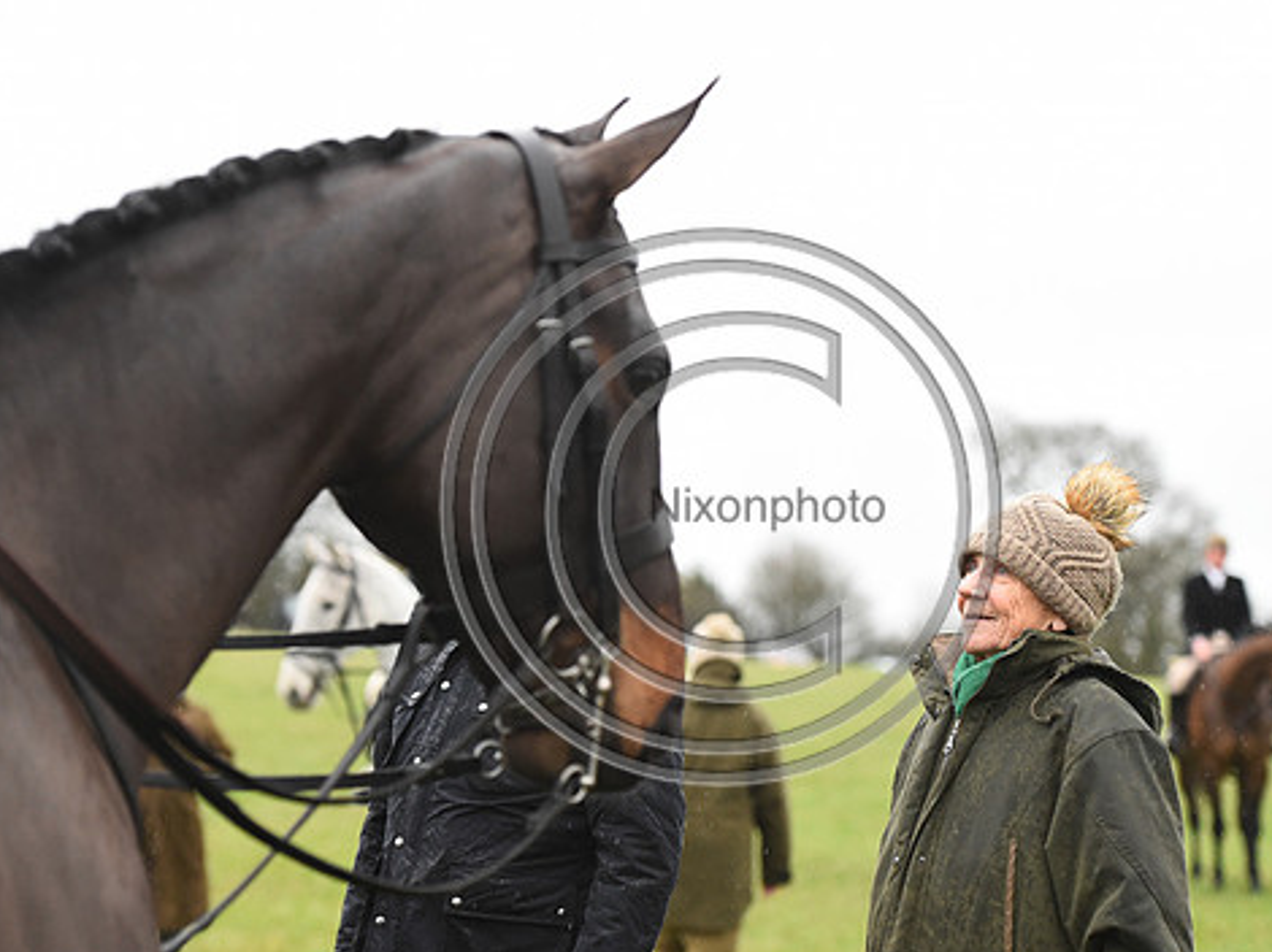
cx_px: 690
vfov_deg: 14.5
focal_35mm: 102
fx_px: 3746
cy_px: 471
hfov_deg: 19.3
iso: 4000
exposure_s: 1/800
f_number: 3.5
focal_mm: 86
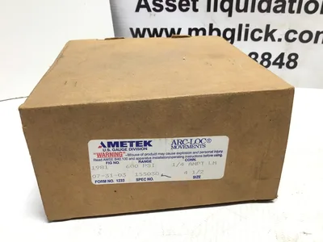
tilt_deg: -27.7
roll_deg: -0.3
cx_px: 162
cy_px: 121
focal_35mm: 31
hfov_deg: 58.4
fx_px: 289
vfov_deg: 45.4
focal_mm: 3.3
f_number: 2.4
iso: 40
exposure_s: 1/120
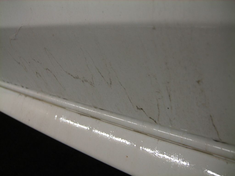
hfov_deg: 51.4
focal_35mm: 36
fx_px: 244
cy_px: 88
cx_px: 118
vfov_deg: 39.7
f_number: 2.7
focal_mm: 7.5
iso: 50
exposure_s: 1/10.9
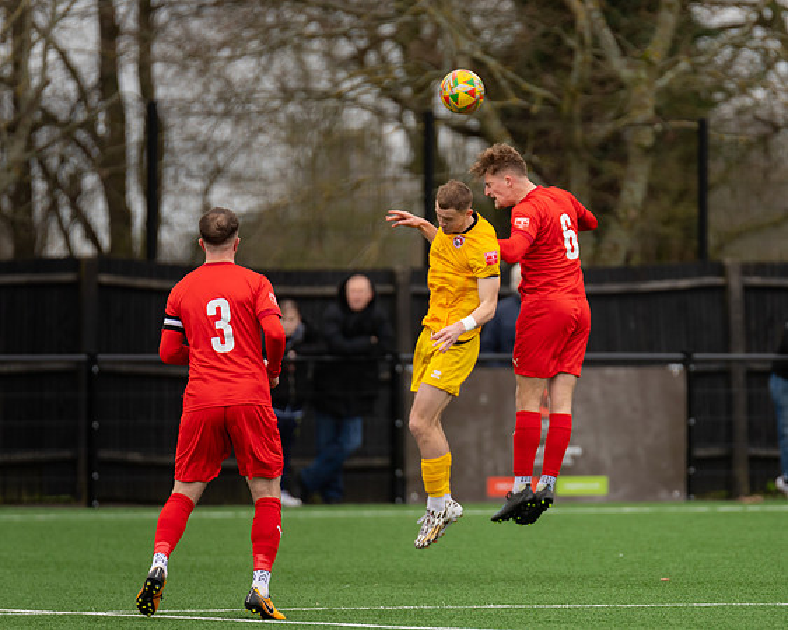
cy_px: 308
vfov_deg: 3.2
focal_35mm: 488
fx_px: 11386
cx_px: 606
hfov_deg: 4.0
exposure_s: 1/2000
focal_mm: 300
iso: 400
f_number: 2.8
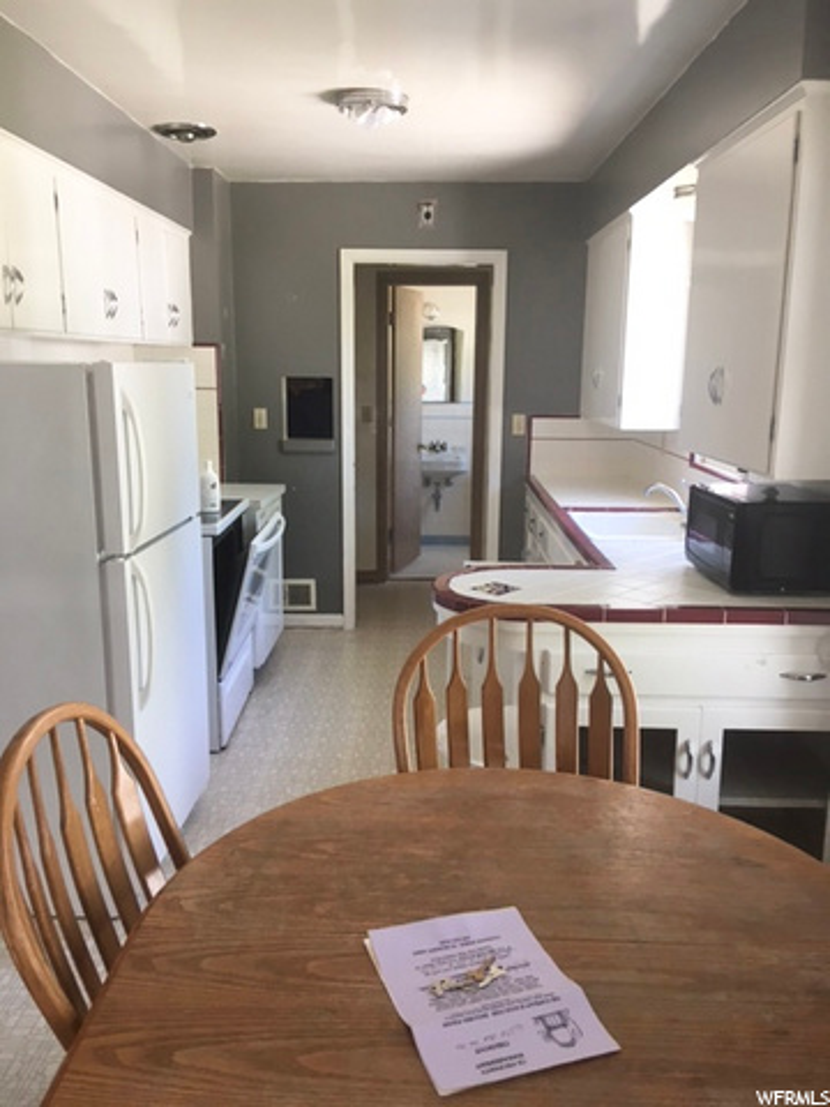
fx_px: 927
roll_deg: -0.1
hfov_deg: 48.2
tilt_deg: -11.8
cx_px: 415
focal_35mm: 29
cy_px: 554
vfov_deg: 61.7
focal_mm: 4.15
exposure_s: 1/30
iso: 80
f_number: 2.2
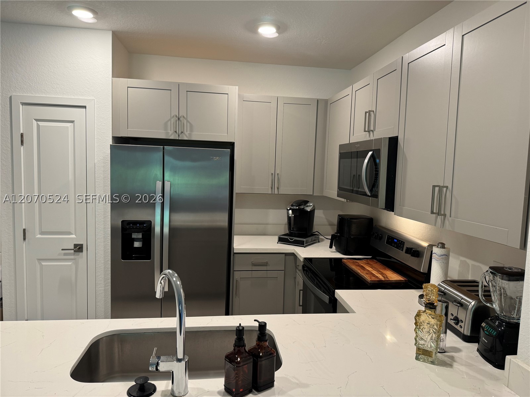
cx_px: 265
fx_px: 367
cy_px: 198
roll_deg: -2.6
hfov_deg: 71.6
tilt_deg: -4.5
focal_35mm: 24
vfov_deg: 56.8
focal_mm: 6.76
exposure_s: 1/60
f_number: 1.78
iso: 125
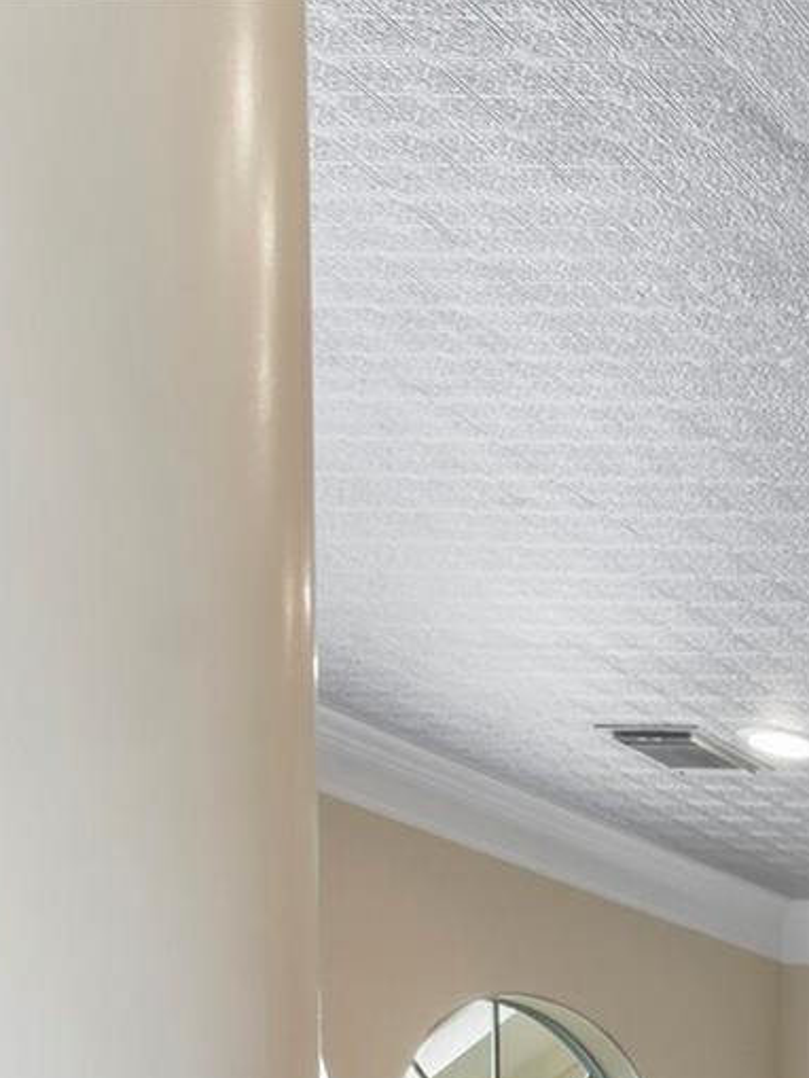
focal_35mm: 58
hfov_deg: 14.4
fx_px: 1807
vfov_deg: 27.3
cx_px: 2010
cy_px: 1437
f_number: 8
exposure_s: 1/6
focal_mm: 10
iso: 400
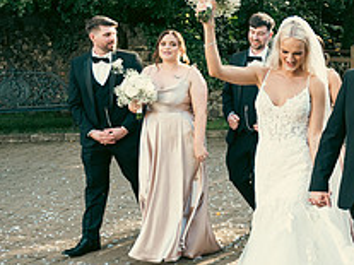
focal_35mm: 78
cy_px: 114
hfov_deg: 23.2
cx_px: 407
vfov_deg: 18.9
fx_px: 797
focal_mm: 28
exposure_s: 1/160
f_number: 3.5
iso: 160
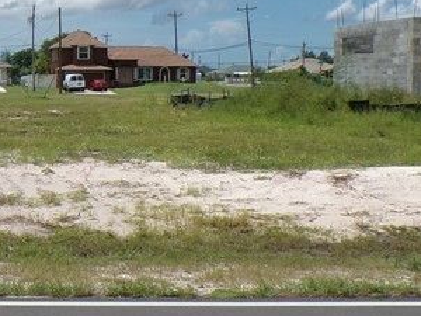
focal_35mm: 82
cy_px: 122
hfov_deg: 22.3
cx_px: -58
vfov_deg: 18.0
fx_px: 997
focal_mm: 4.3
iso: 100
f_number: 5.8
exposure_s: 1/750
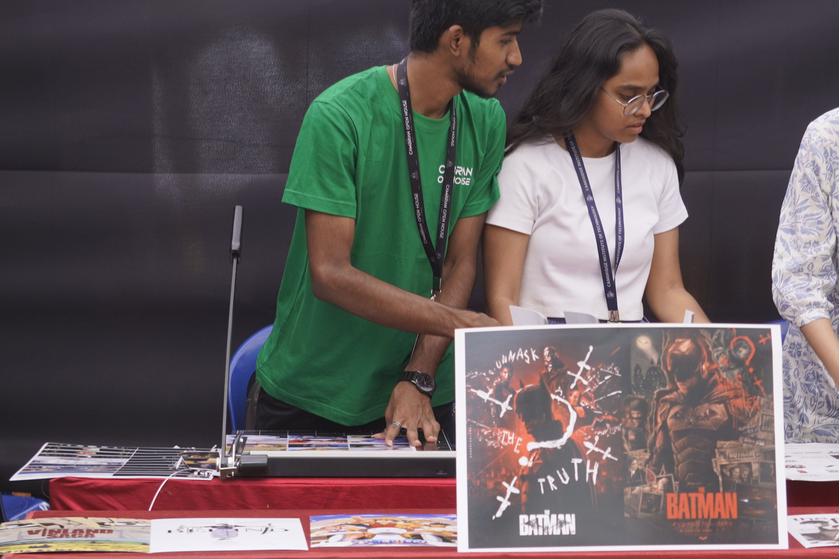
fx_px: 3095
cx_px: 498
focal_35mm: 133
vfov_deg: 10.3
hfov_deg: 15.4
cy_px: 372
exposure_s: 1/200
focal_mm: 55
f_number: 4.5
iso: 100
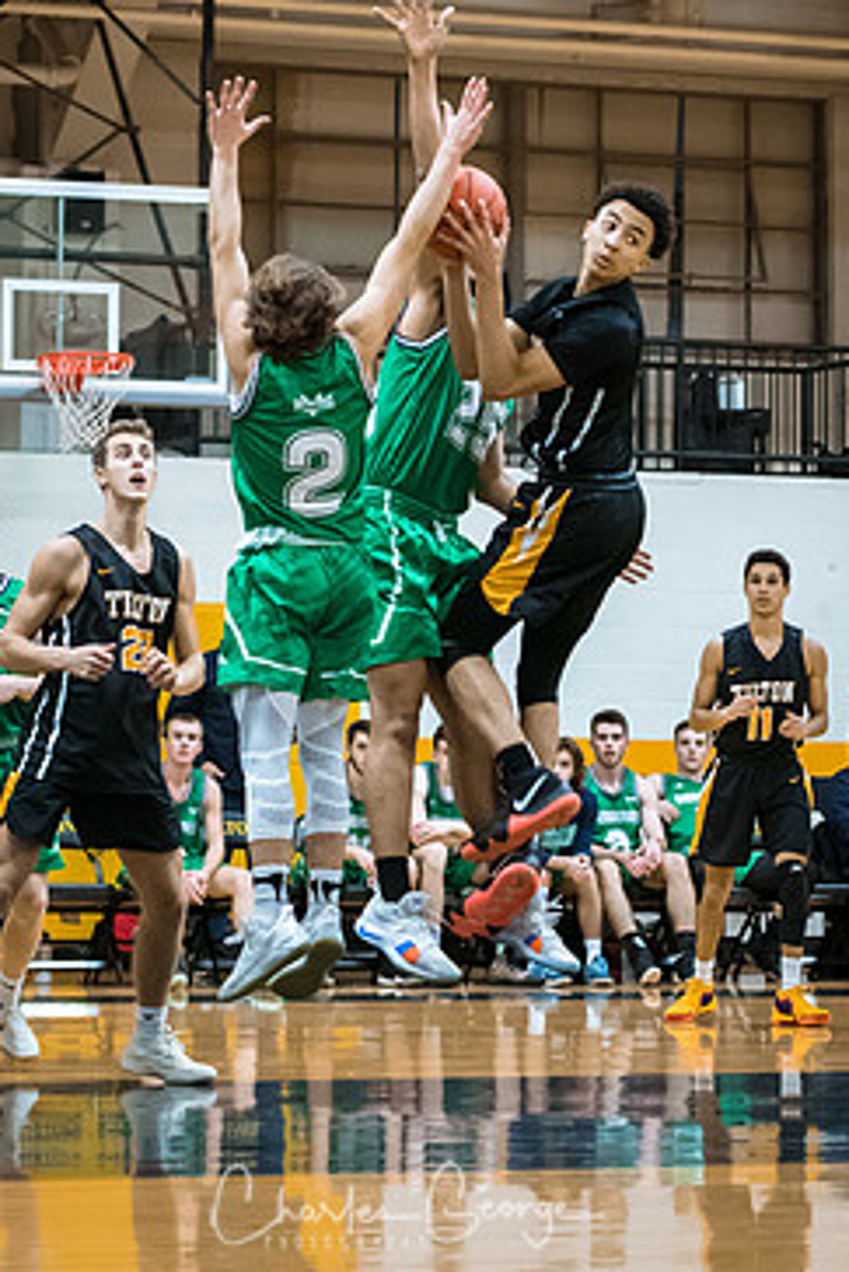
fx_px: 4912
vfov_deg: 14.7
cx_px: 374
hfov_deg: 9.9
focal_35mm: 139
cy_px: 493
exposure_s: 1/400
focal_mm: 75
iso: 3200
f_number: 2.8
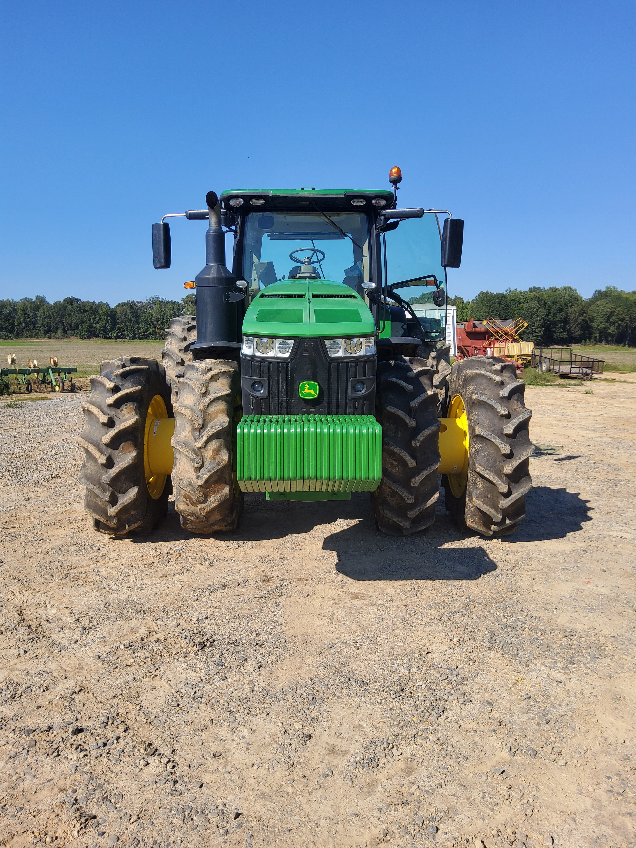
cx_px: 318
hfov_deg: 53.1
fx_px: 637
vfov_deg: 67.3
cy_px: 424
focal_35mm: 26
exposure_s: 1/1189
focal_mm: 3.08
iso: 50
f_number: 2
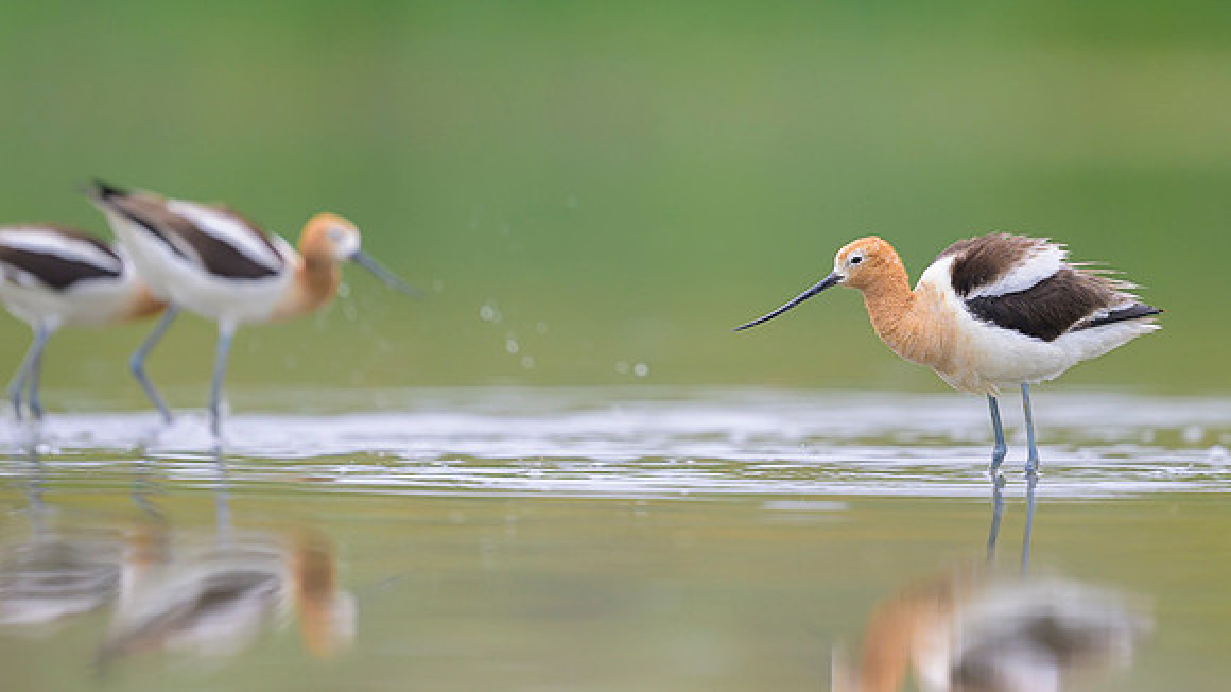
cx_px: 738
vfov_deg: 2.4
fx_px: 16385
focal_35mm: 502
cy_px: 201
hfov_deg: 4.3
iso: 640
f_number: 2.8
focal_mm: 400
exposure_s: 1/2500
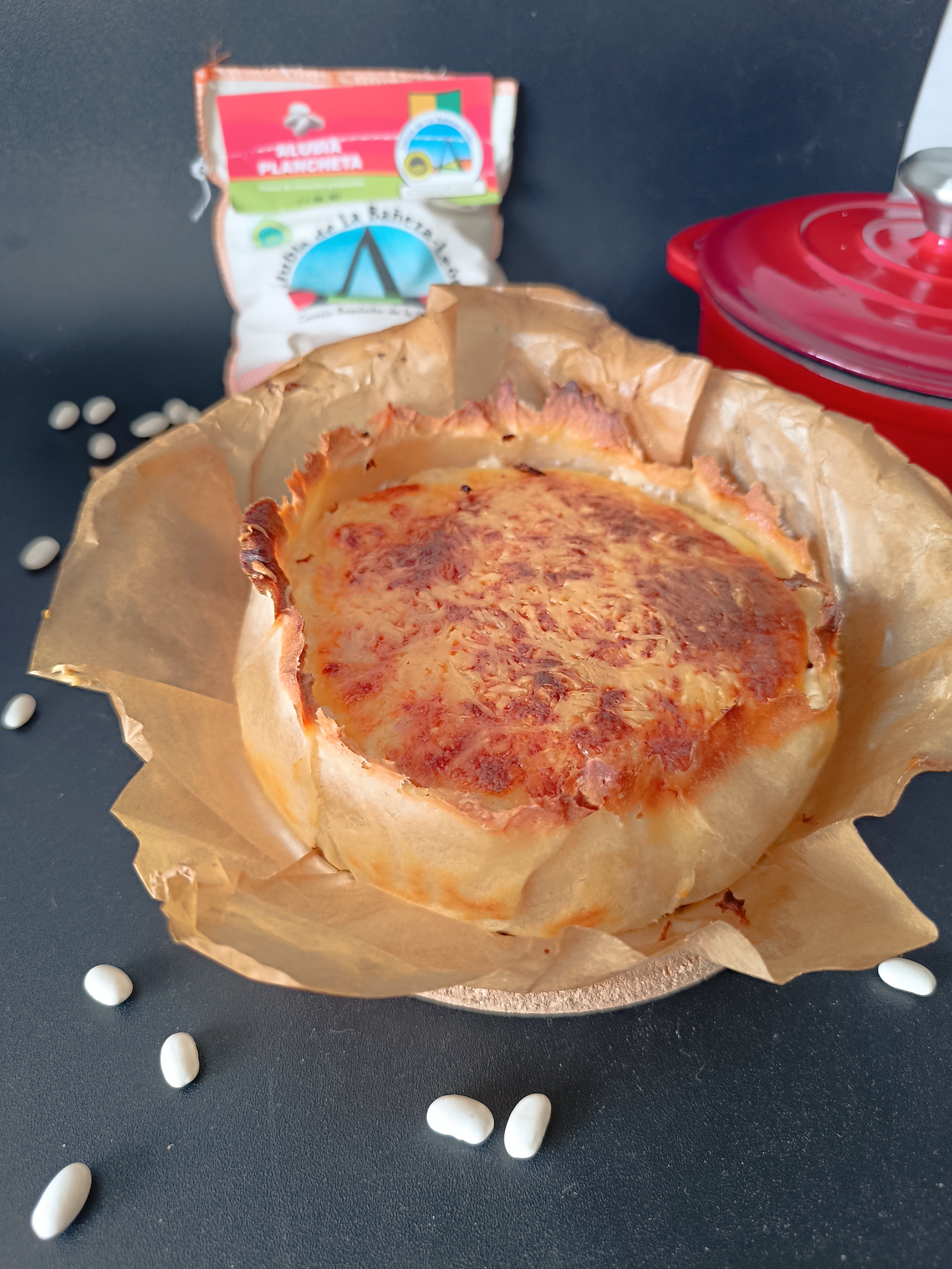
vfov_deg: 71.6
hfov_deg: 56.8
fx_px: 880
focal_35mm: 24
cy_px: 634
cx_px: 476
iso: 1070
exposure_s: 1/100
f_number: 1.65
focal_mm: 6.14
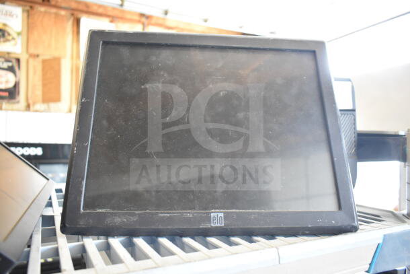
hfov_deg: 67.4
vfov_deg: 48.0
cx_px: 205
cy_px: 137
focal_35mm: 27
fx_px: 308
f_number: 4
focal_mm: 18
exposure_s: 1/60
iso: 1600
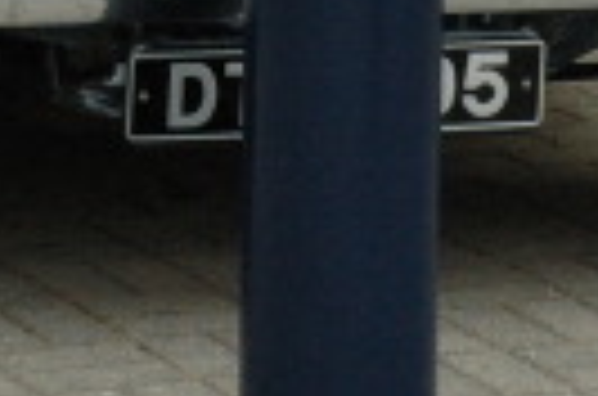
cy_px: -542
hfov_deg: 5.7
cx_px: 108
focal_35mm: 361
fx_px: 5982
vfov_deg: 3.7
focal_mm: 50
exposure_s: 1/500
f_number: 11
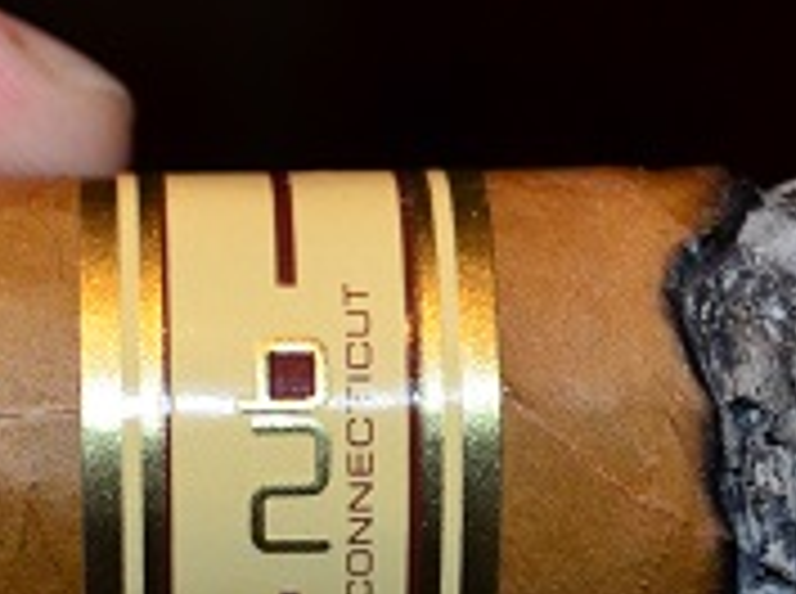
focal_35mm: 258
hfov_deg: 7.7
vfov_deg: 5.7
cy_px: 414
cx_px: 304
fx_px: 5911
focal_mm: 55
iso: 1400
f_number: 7.1
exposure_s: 1/60
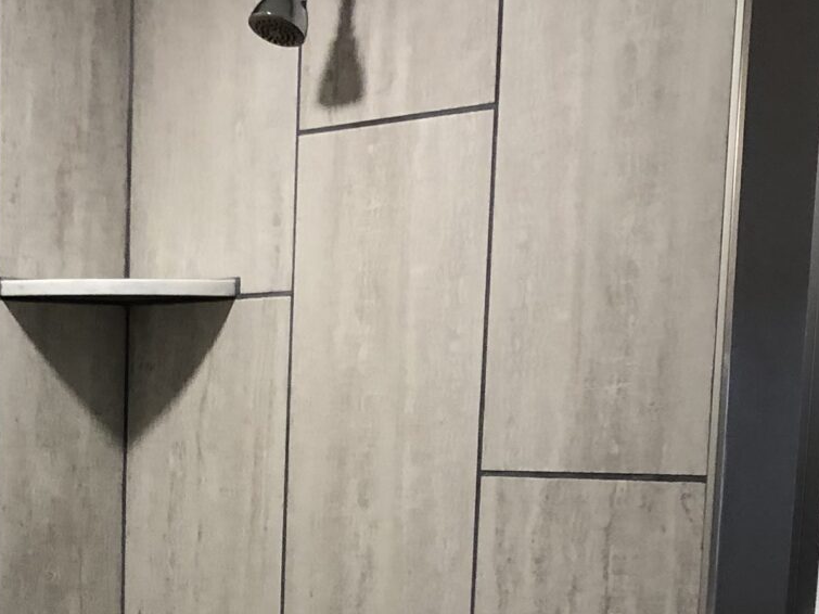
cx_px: 61
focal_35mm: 95
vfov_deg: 14.6
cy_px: 883
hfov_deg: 20.2
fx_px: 2247
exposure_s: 1/30
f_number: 1.8
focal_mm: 3.99
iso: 40
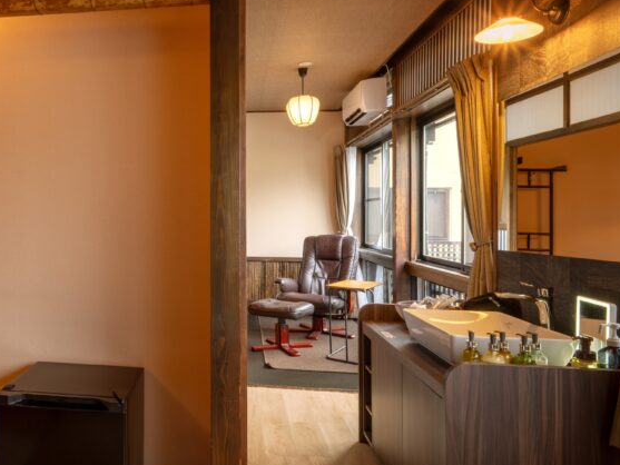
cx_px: 127
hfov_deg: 57.2
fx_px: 520
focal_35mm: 29
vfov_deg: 48.2
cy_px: 215
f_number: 13
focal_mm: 14
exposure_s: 1/4
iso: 64
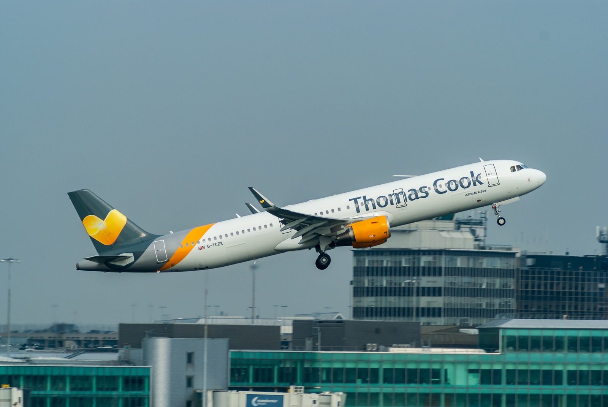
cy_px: 204
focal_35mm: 345
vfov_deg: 4.0
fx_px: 5834
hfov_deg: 6.0
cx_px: 304
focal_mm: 230
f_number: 9
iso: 100
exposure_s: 1/320
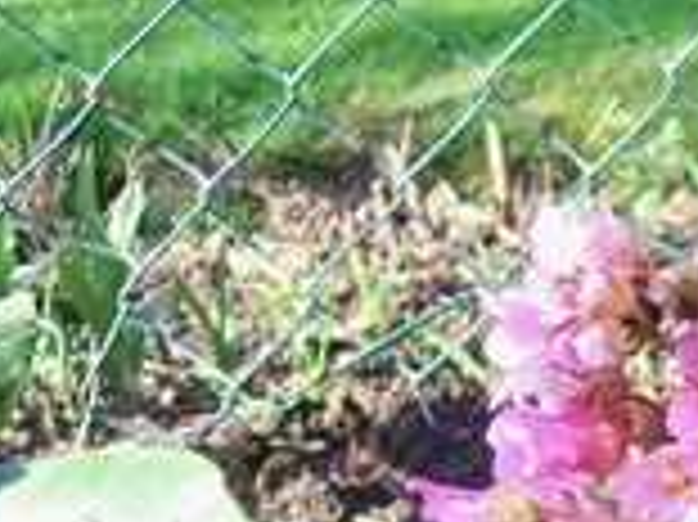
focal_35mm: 102
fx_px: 2055
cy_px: 666
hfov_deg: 18.4
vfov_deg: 14.0
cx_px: 811
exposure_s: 1/144
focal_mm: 6
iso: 80
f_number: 2.7
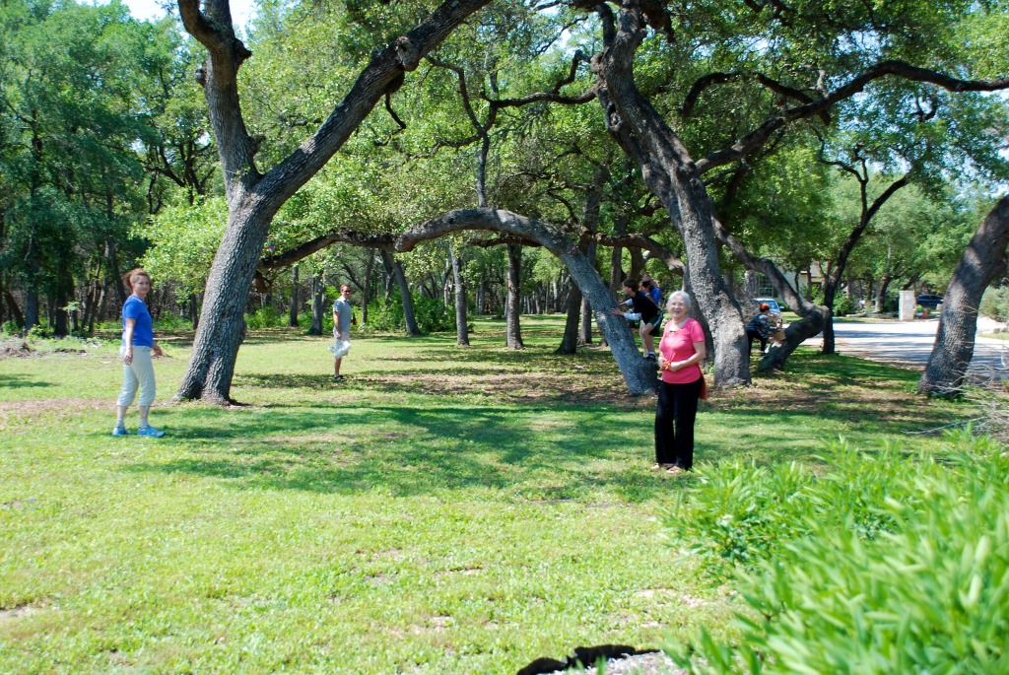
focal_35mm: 52
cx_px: 504
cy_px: 338
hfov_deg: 37.8
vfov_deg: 25.8
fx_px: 1473
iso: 100
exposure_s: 1/125
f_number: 5.6
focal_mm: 35
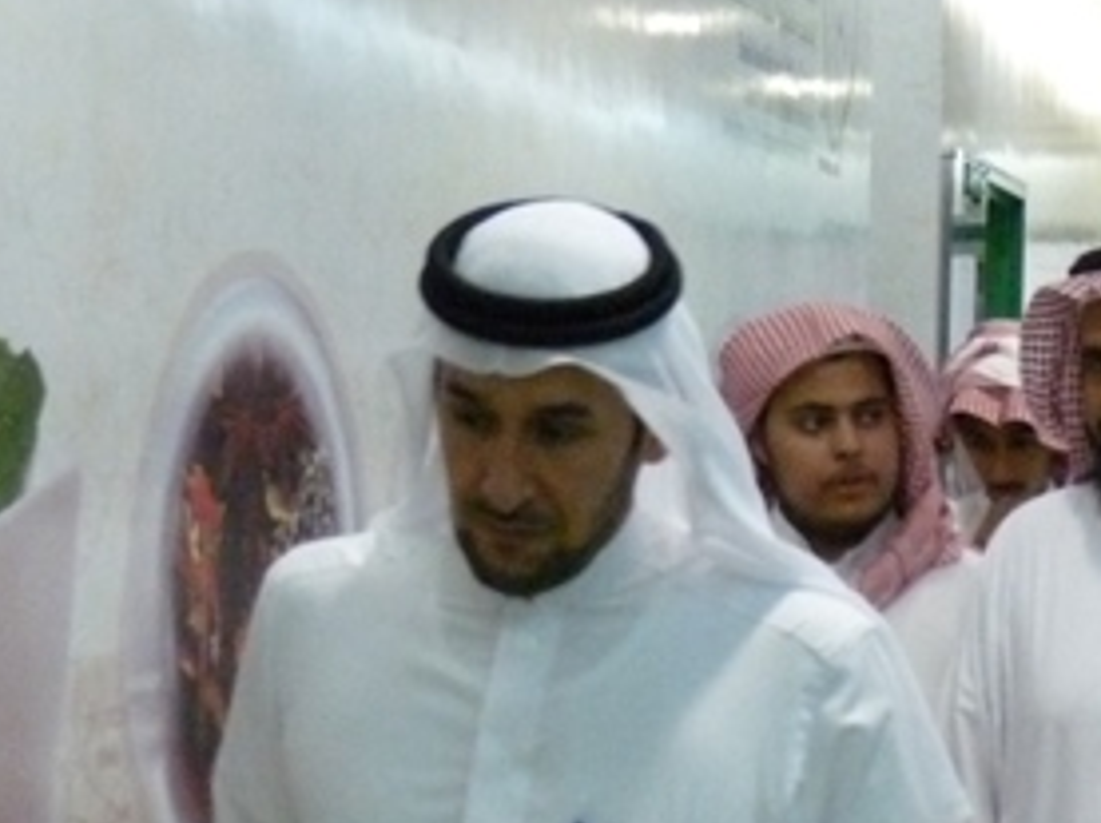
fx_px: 3399
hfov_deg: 18.3
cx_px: 851
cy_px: 1085
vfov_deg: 13.3
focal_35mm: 107
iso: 800
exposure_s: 1/60
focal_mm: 6.6
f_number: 3
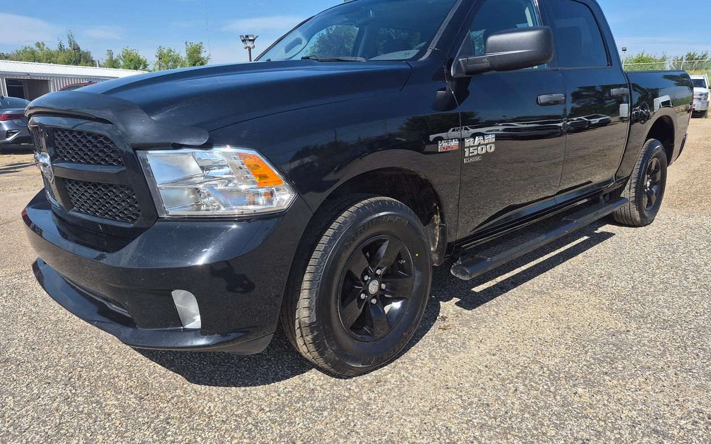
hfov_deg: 72.5
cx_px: 350
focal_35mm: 25
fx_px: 484
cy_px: 224
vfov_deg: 49.3
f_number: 1.8
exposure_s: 1/4672
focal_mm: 5.4
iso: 80
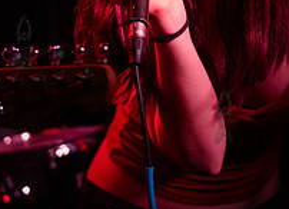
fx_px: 1005
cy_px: -50
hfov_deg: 16.3
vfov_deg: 11.6
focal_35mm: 122
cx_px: 210
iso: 8000
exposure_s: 1/400
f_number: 2.8
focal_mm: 38
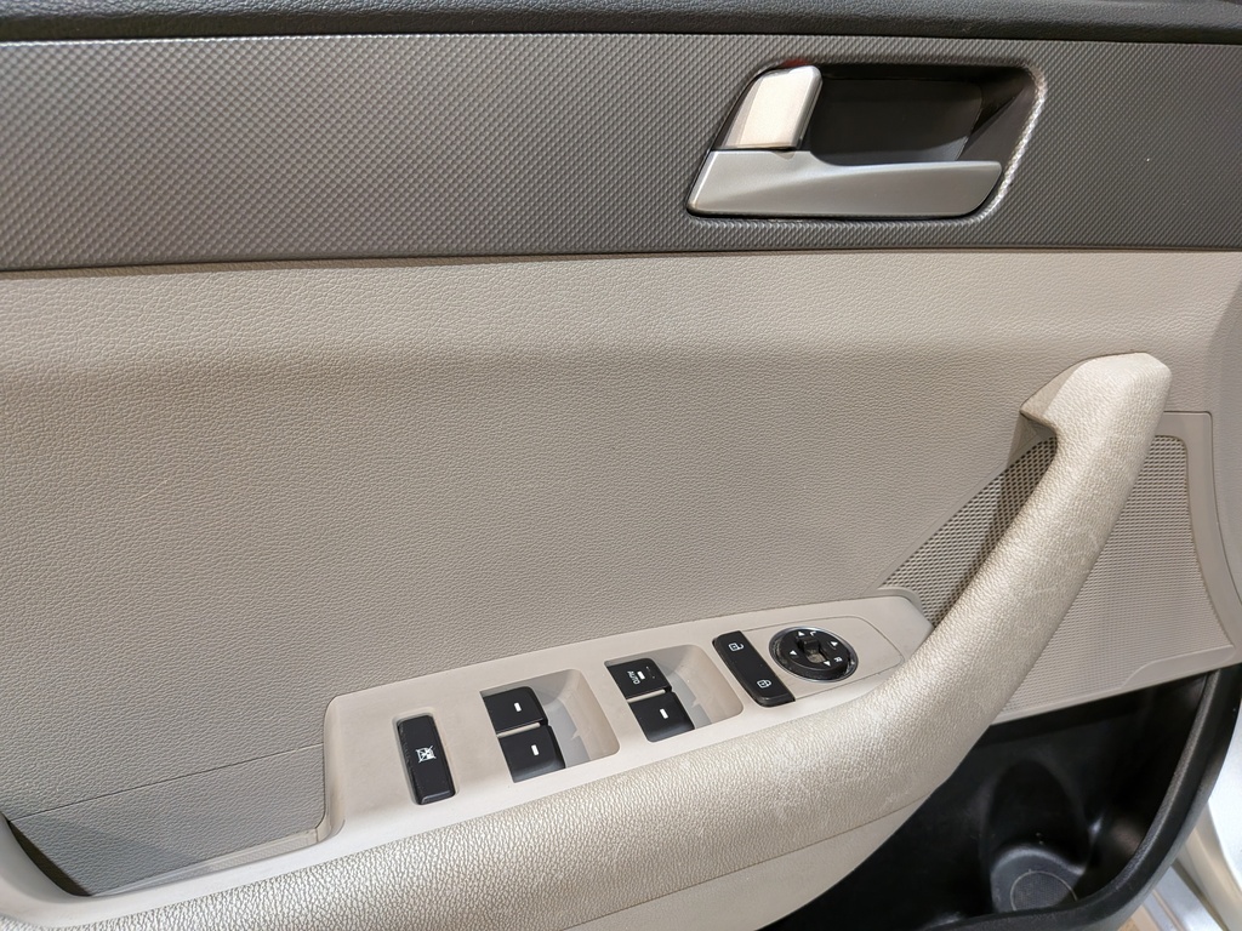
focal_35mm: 24
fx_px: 861
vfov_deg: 56.8
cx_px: 621
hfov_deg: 71.6
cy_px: 466
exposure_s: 1/60
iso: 117
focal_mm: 4.53
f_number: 1.7
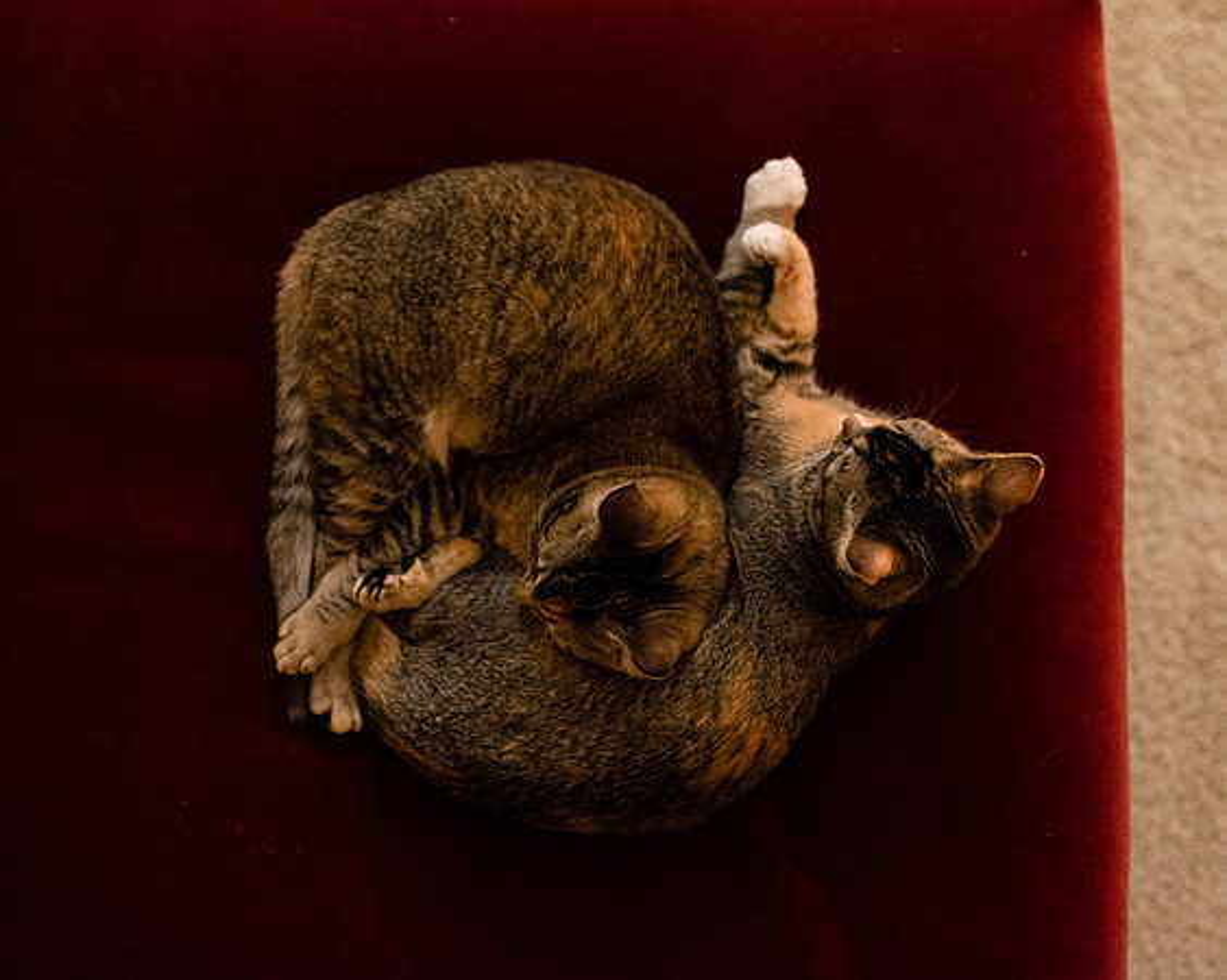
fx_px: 2264
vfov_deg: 24.4
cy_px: 458
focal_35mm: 62
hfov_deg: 30.3
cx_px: 657
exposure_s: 1/100
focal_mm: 50
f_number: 2.2
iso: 2500
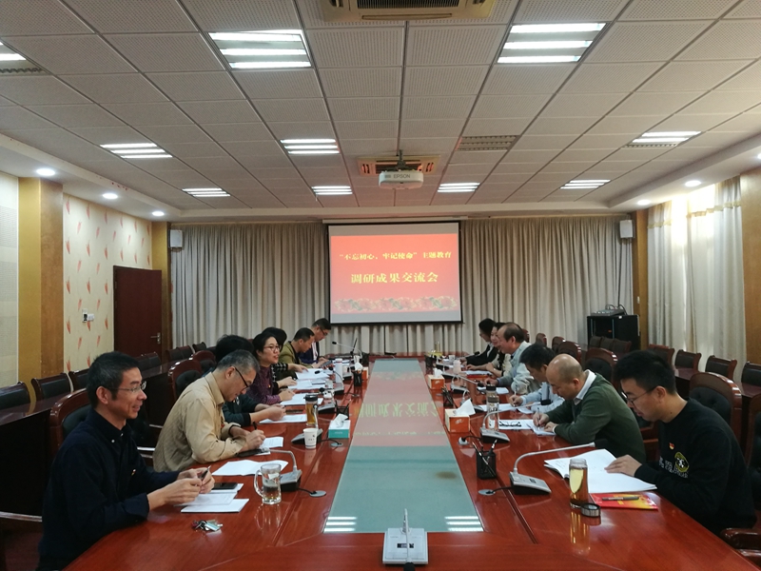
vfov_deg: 51.4
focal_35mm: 27
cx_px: 380
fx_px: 594
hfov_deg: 65.3
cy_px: 286
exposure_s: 1/33.3
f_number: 2.2
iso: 200
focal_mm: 4.5
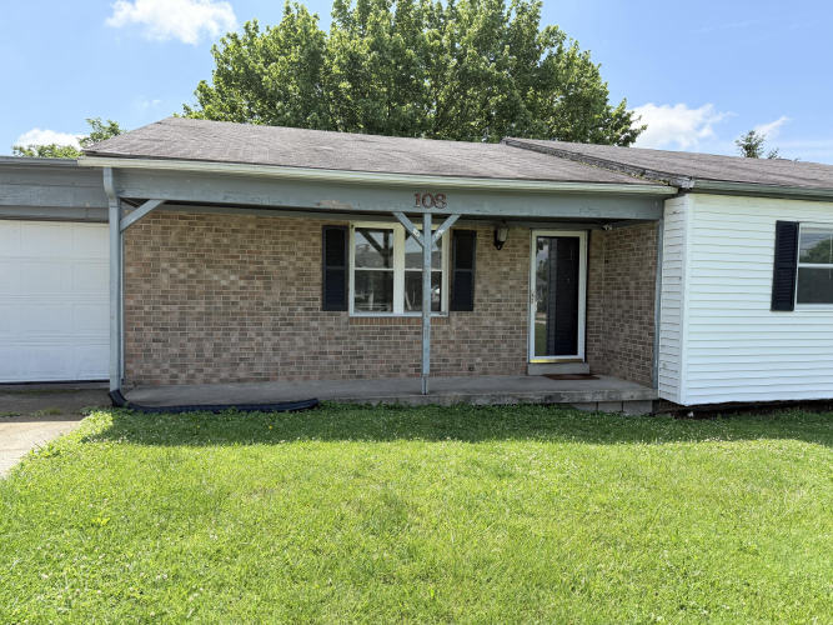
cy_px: 312
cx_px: 416
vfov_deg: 56.8
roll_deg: -0.4
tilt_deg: -2.7
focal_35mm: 24
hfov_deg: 71.6
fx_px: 577
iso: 100
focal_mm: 6.76
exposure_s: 1/2169
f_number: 1.78
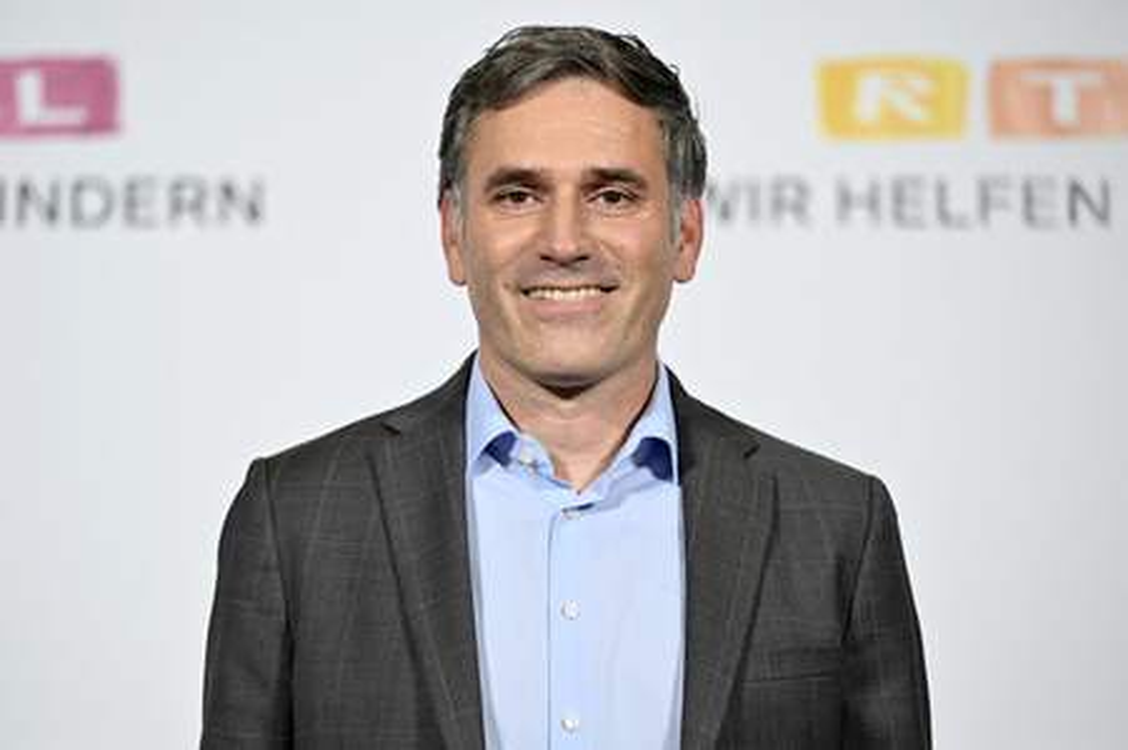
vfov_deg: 9.8
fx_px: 4383
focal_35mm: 140
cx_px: 564
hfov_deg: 14.7
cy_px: 375
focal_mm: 140
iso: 1250
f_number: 2.8
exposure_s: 1/640
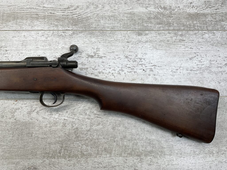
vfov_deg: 48.2
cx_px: 114
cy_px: 85
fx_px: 190
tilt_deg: -75.3
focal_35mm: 29
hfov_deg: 61.7
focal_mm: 3
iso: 16
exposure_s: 1/136
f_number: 1.8
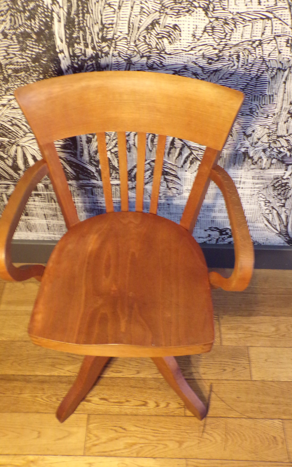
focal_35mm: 34
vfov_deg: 56.7
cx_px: 133
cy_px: 234
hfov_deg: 37.2
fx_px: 433
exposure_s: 1/7
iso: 400
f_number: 3.2
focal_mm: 5.8
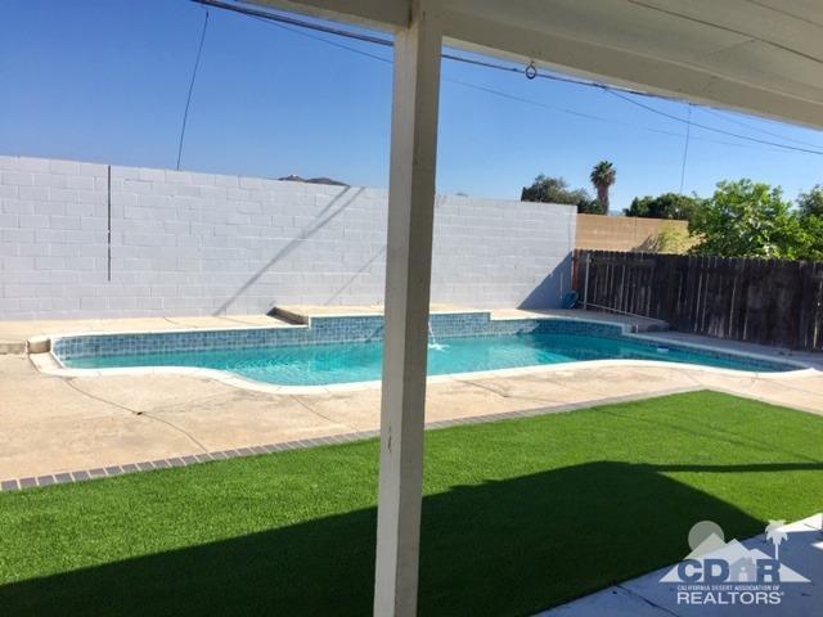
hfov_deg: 61.7
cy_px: 308
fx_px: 689
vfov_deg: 48.2
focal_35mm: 29
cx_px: 412
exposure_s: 1/2083
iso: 32
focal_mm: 4.15
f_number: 2.2
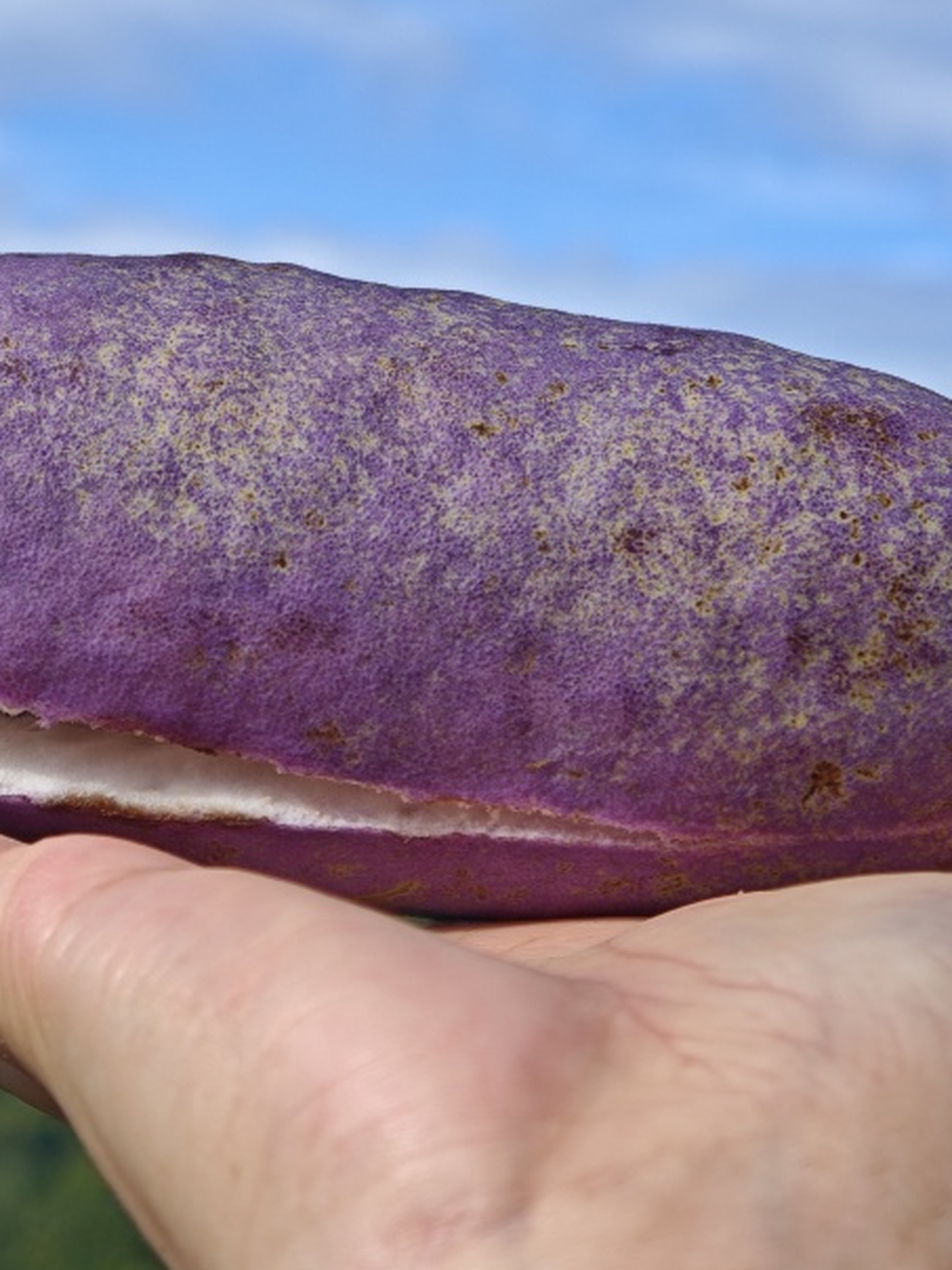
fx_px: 3887
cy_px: 422
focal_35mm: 106
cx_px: 294
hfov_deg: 13.9
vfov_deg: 18.5
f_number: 2
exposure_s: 1/449
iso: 50
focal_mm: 9
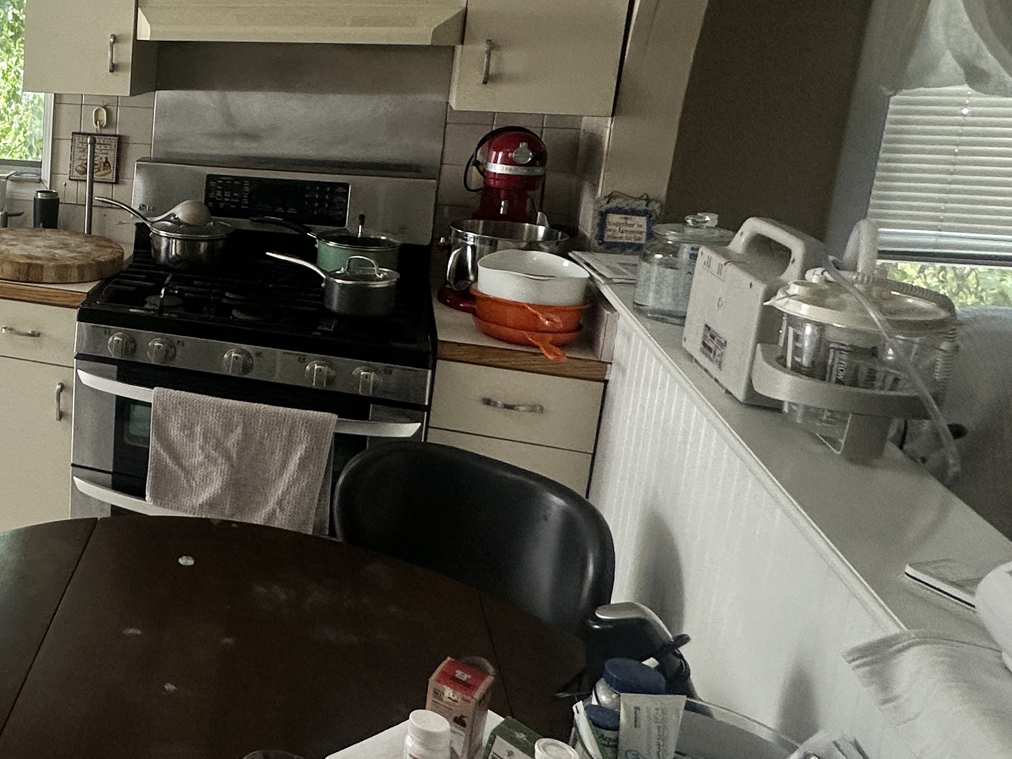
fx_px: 994
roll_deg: -1.5
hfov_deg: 42.5
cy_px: 220
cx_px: -100
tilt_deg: -10.7
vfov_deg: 41.0
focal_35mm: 34
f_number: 2.2
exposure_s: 1/99
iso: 100
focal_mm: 2.22
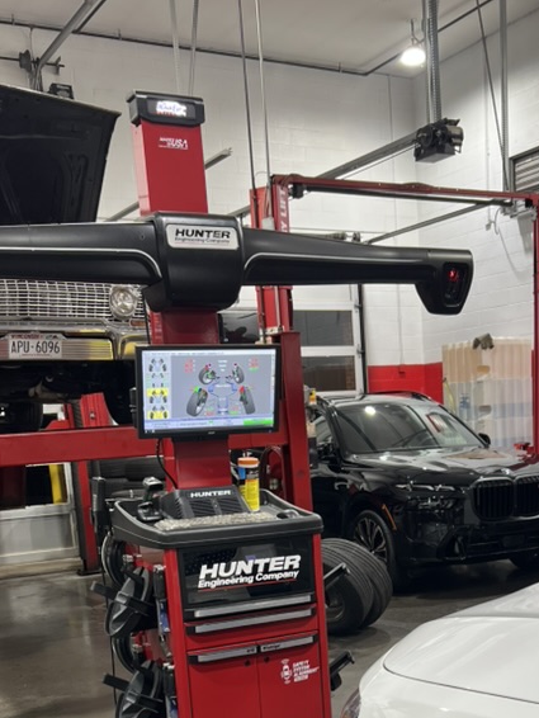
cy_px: 627
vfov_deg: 38.1
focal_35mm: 47
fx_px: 975
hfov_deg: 30.6
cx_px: 365
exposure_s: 1/63
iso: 64
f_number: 1.5
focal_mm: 5.7
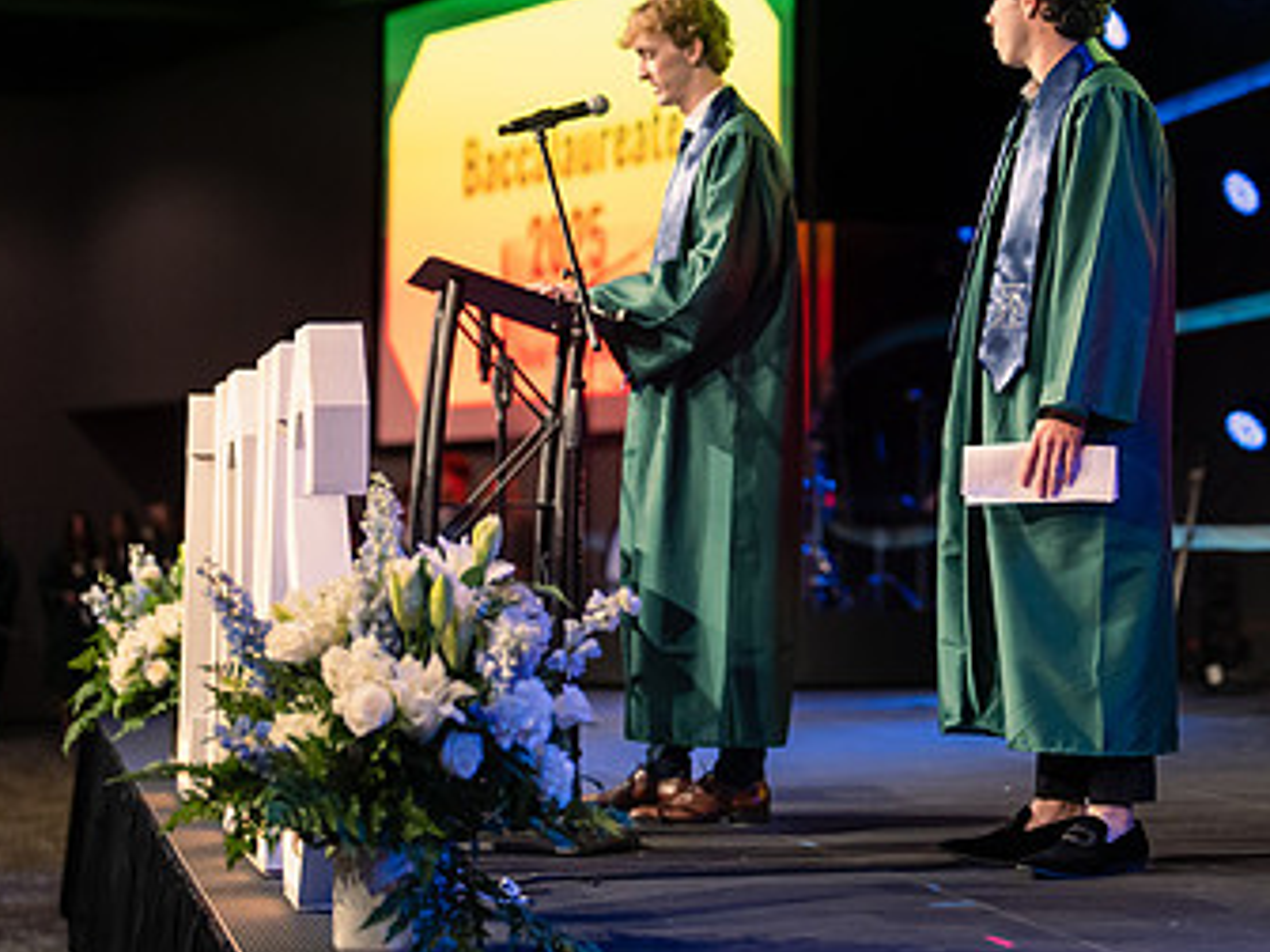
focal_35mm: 90
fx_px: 3302
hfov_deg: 21.5
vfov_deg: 16.3
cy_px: 264
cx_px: 1043
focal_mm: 50
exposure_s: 1/500
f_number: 1.2
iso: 1000
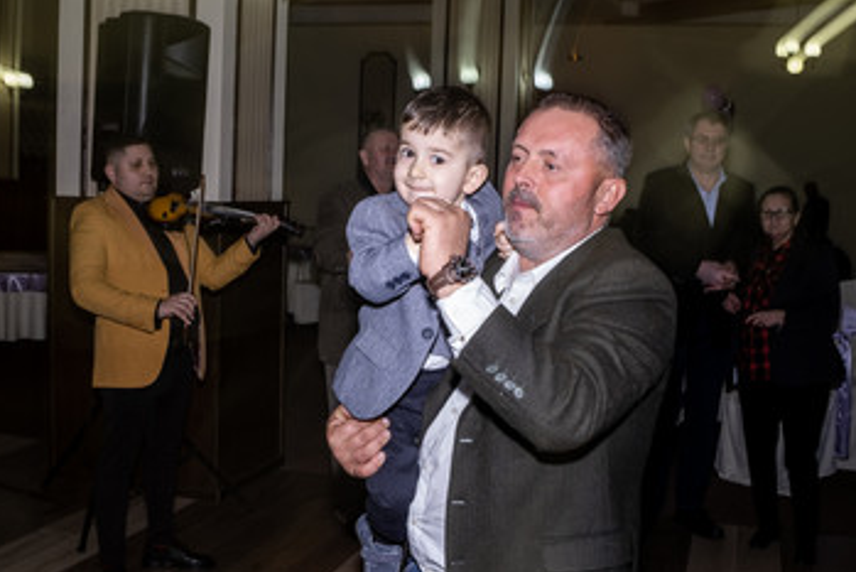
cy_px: 284
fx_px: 1047
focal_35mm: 44
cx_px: 397
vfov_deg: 30.5
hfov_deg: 44.5
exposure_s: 1/2
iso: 160
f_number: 8
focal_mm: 16
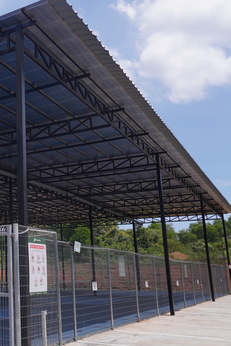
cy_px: 173
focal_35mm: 44
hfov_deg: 27.6
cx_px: -33
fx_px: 421
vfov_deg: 44.7
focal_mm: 19
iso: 160
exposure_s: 1/640
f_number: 8
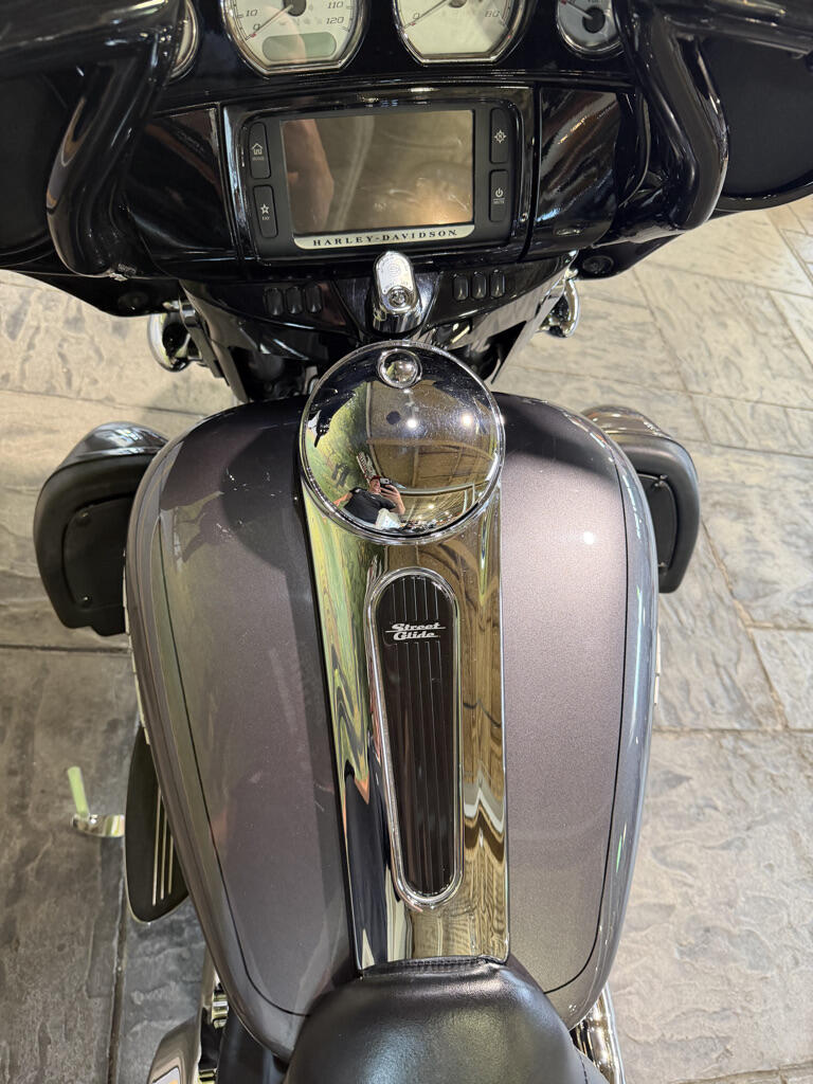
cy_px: 542
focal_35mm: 24
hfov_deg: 56.8
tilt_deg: -51.5
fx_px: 752
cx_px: 406
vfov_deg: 71.6
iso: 250
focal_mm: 6.76
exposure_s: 1/60
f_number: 1.78
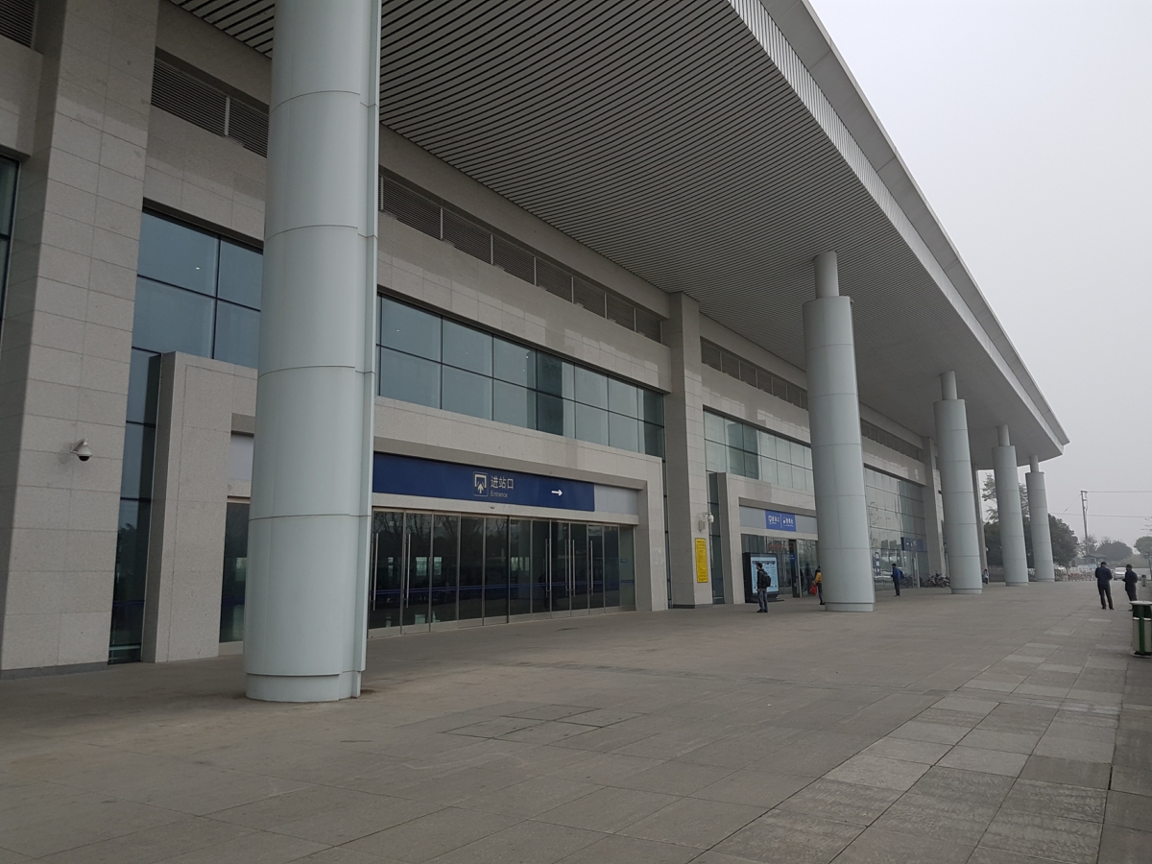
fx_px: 865
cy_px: 432
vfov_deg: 53.1
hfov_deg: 67.3
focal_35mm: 26
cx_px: 576
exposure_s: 1/275
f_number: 1.7
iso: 40
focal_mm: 4.2
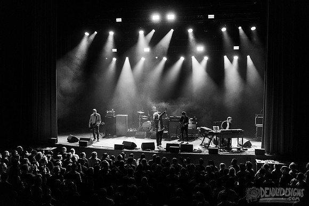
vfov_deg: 36.9
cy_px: 103
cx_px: 154
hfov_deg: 53.1
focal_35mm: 36
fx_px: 309
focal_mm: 36
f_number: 3.2
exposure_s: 1/200
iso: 2500
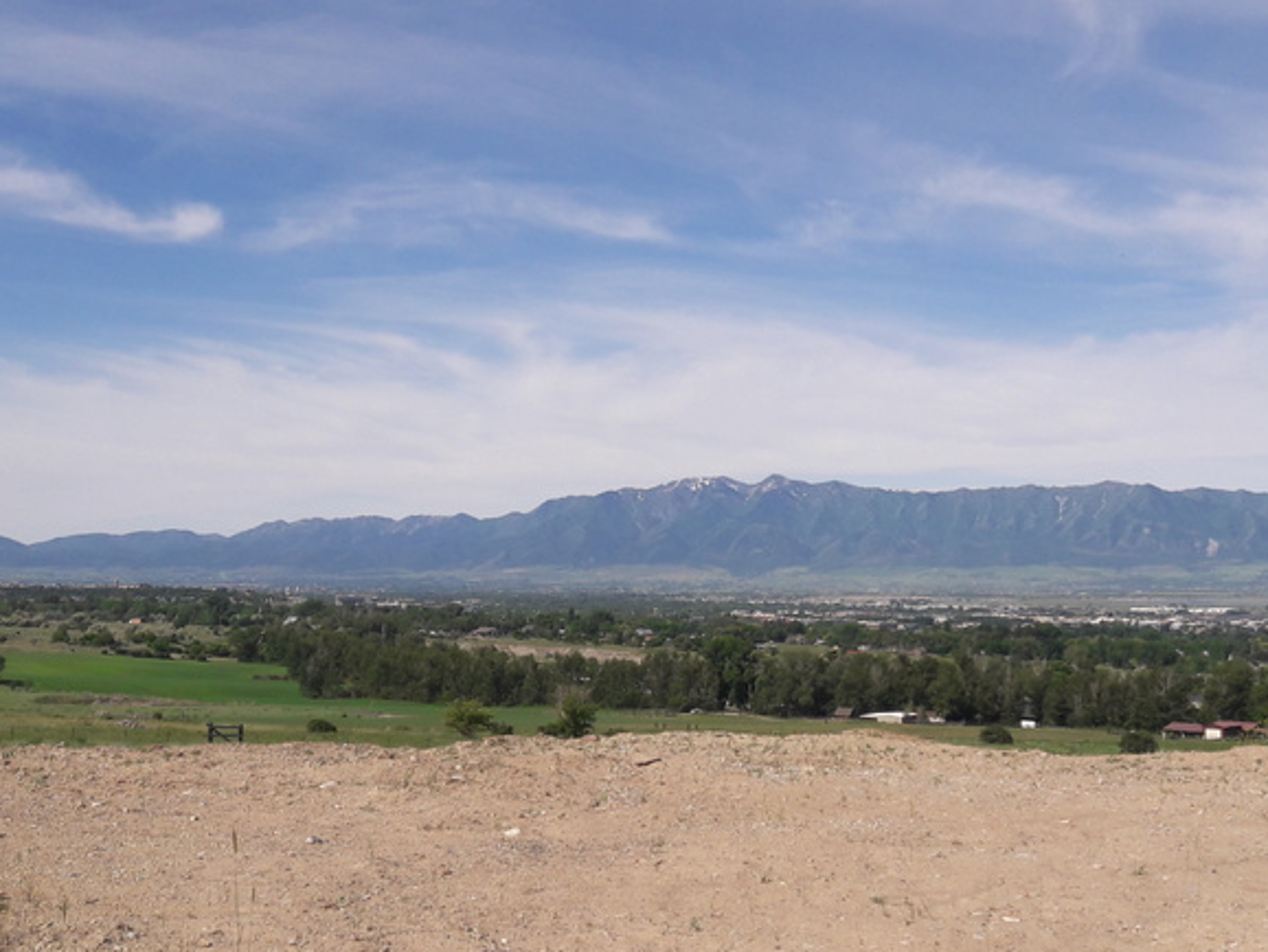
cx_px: 691
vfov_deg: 45.4
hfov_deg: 58.2
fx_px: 1136
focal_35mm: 31
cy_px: 520
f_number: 1.9
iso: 40
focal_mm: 3.7
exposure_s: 1/2326
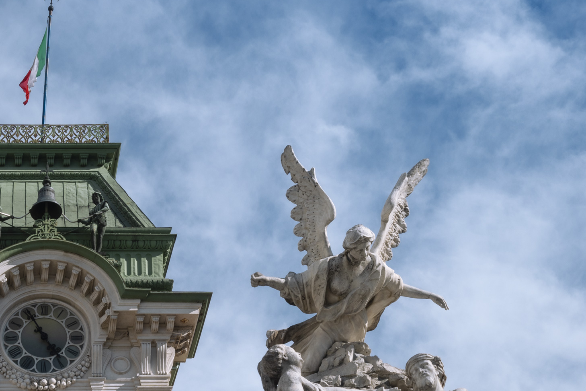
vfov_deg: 16.9
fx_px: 1306
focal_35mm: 80
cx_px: 242
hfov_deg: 25.3
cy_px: 278
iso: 100
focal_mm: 32.5
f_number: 11
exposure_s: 1/320
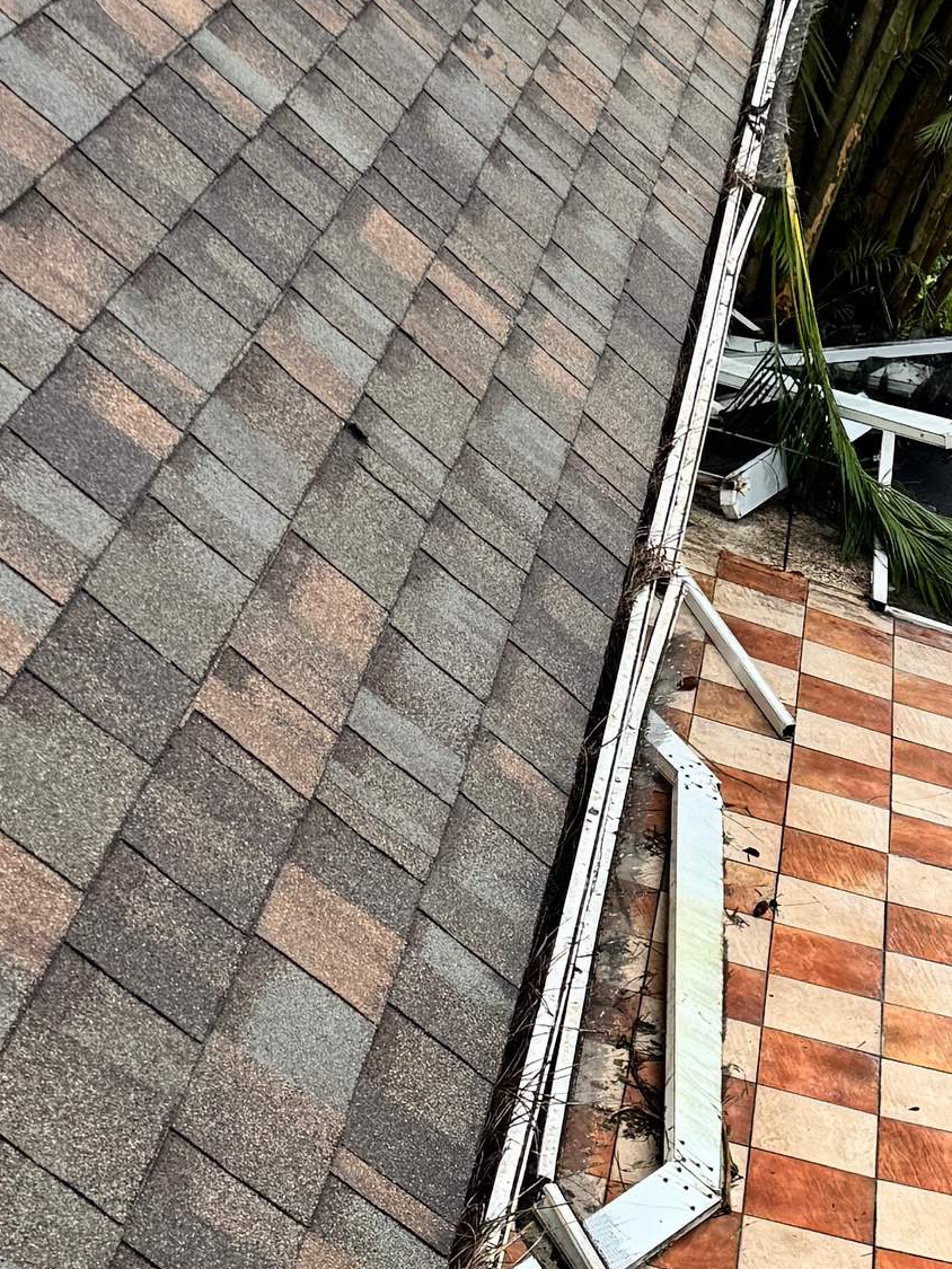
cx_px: 1207
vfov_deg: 22.1
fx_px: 3153
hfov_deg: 16.3
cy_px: 1196
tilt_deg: -26.5
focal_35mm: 86
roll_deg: -20.4
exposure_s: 1/2710
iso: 80
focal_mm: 6.76
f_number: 1.78
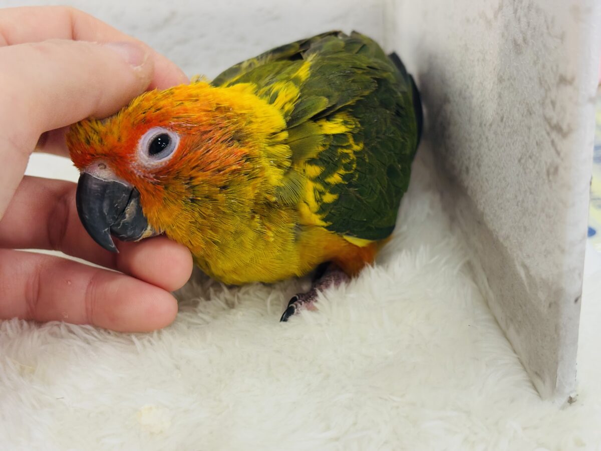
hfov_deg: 36.8
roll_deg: +3.7
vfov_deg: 28.0
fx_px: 903
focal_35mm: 52
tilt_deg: -21.2
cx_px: 300
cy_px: 226
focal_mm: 5.96
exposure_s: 1/100
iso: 160
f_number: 1.6
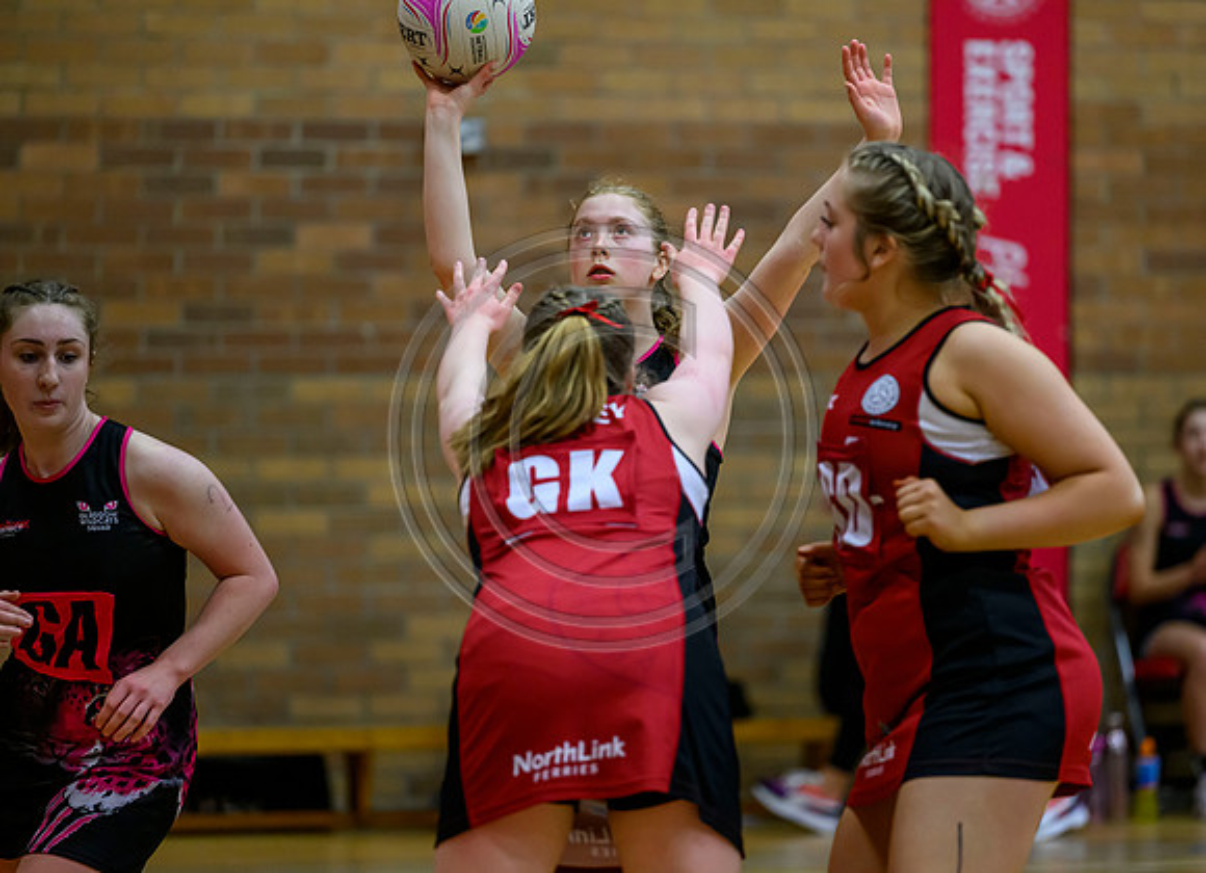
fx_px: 6920
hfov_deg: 10.0
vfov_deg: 7.2
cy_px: 436
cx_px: 656
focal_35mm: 201
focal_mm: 190
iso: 4000
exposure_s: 1/800
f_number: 3.2
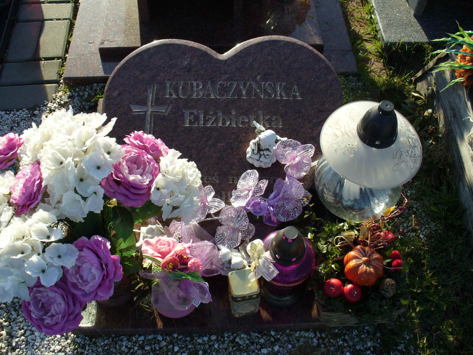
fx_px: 506
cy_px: 178
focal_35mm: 37
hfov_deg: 50.1
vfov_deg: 38.7
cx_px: 236
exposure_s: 1/160
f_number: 5.6
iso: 80
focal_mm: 6.1
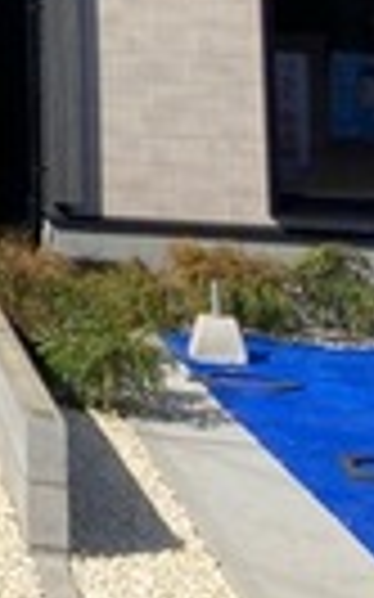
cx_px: -653
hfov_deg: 10.0
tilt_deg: +5.5
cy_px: -193
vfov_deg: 18.1
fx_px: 1747
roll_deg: +0.3
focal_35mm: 107
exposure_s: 1/1736
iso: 20
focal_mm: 3.99
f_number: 1.8
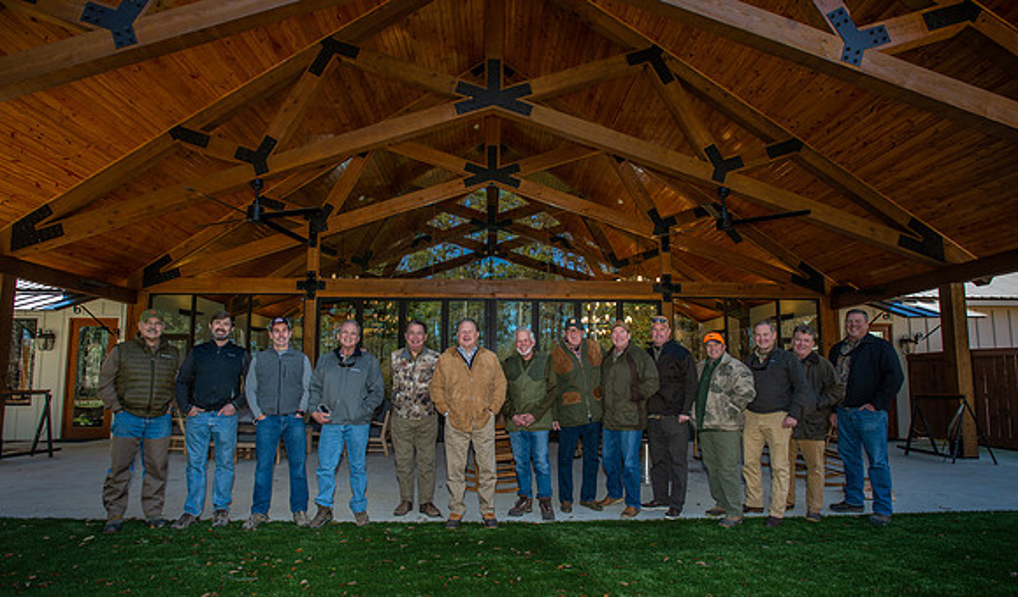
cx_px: 509
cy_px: 339
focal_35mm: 18
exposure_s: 1/200
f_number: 6.3
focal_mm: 17
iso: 400
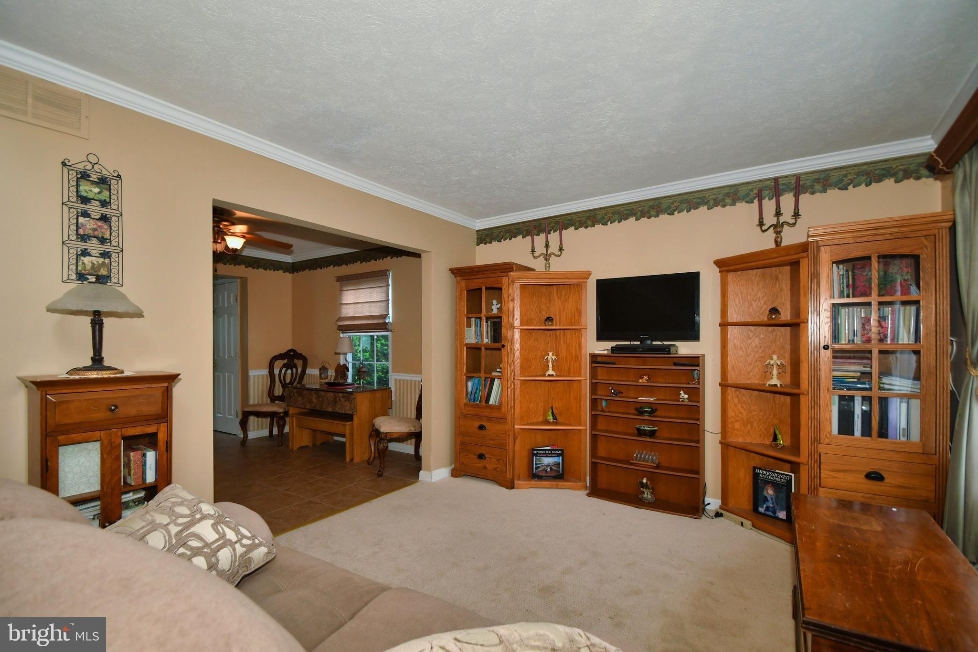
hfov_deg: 100.4
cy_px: 326
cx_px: 489
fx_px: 407
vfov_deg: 77.3
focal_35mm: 15
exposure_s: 1/125
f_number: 5
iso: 400
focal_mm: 10
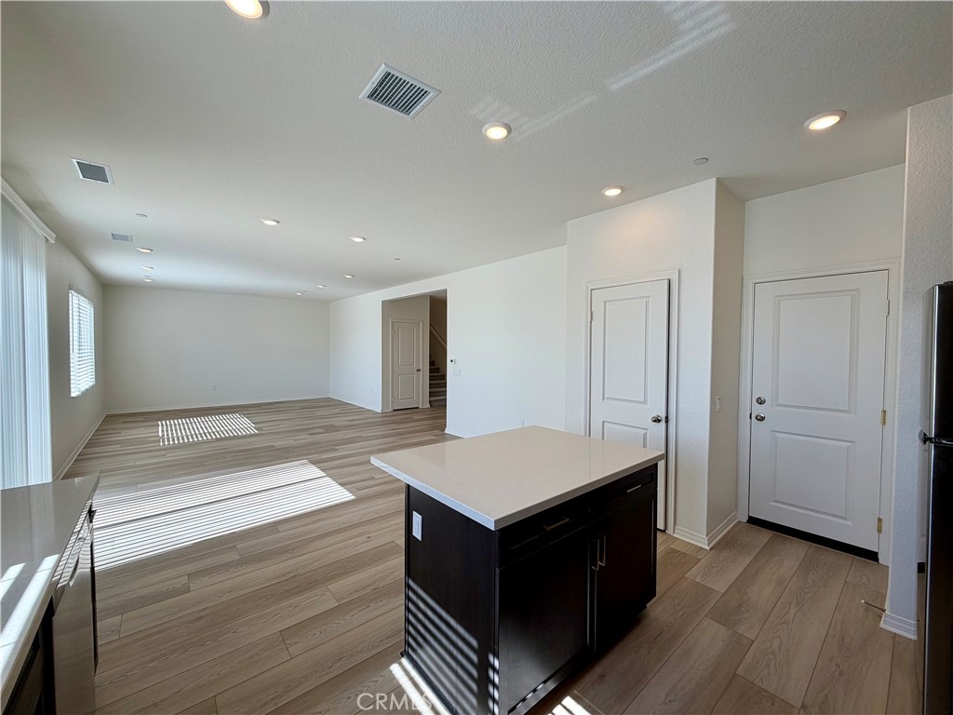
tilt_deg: -2.5
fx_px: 385
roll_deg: -0.4
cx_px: 476
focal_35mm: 14
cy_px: 358
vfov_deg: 85.7
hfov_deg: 102.1
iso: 25
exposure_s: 1/120
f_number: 2.2
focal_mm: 2.22
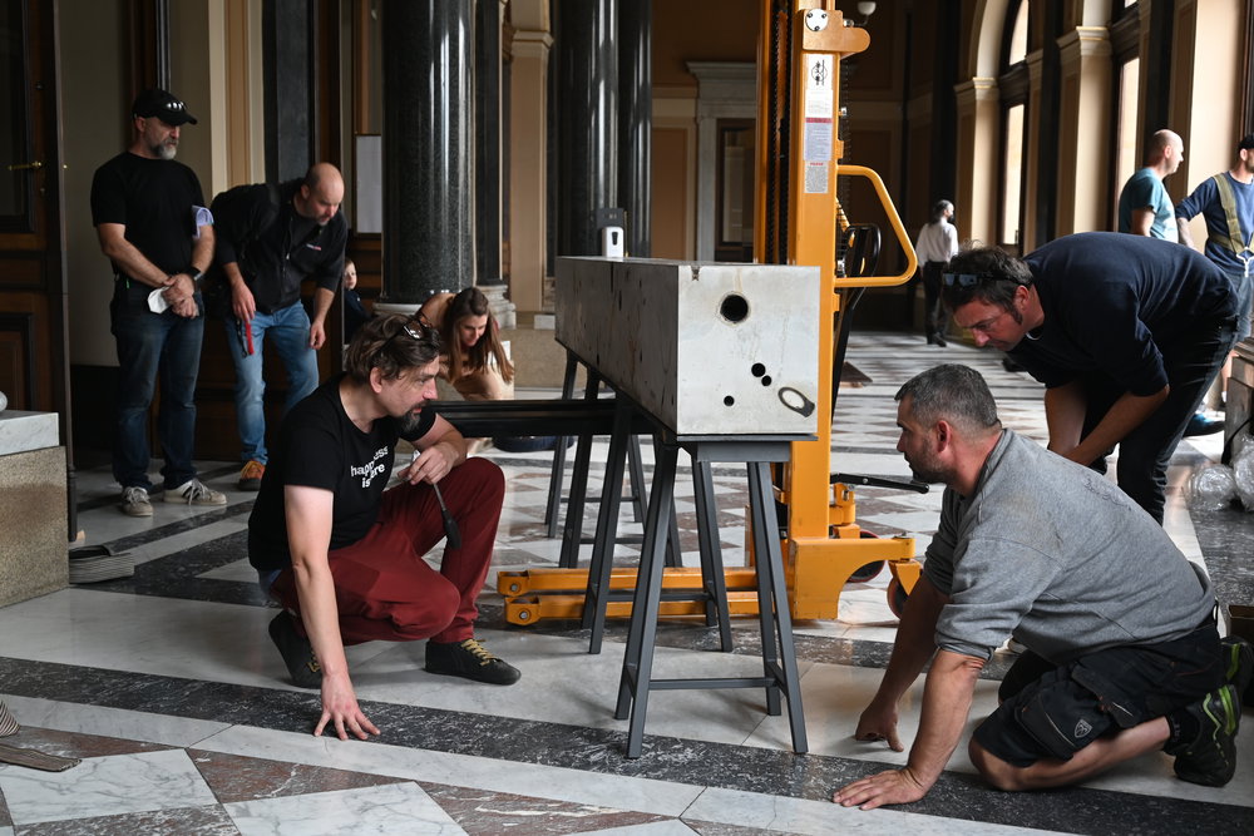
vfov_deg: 31.2
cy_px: 418
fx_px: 1498
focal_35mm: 43
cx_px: 627
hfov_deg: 45.4
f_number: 5
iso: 640
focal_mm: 43
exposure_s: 1/100
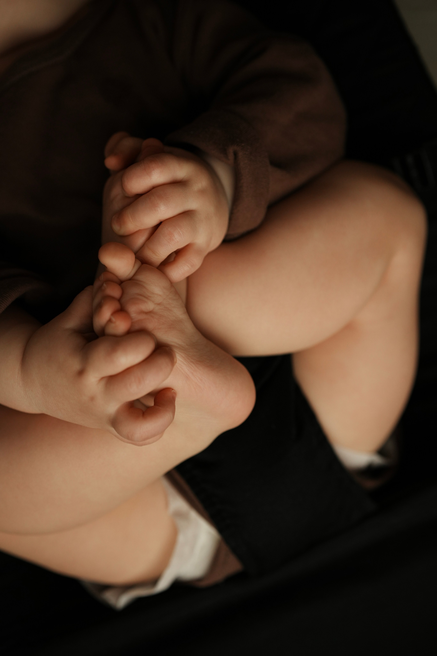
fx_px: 910
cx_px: 218
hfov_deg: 27.0
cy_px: 328
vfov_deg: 39.6
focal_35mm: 50
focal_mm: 50
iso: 640
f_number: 2.8
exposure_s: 1/400
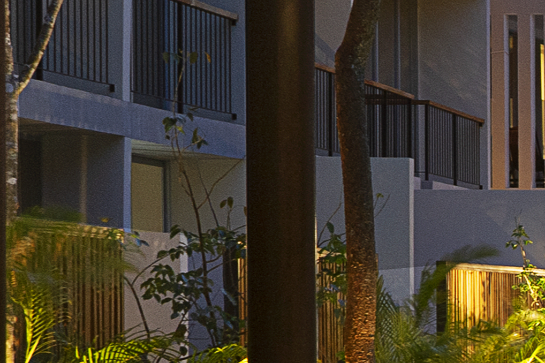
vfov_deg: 7.5
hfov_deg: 10.3
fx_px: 2769
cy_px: 217
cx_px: 1107
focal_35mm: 183
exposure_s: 15
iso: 160
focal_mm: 31
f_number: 13
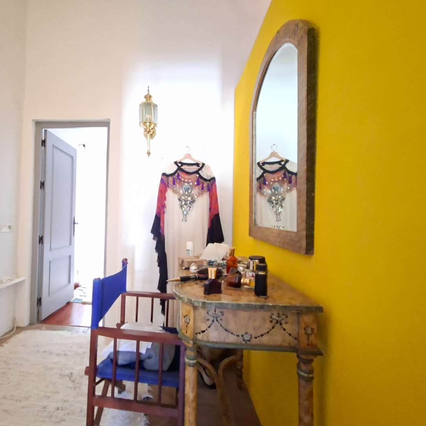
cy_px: 219
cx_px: 163
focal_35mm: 16
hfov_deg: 85.9
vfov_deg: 87.4
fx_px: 223
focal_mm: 1.74
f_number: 2.2
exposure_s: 1/15
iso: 800
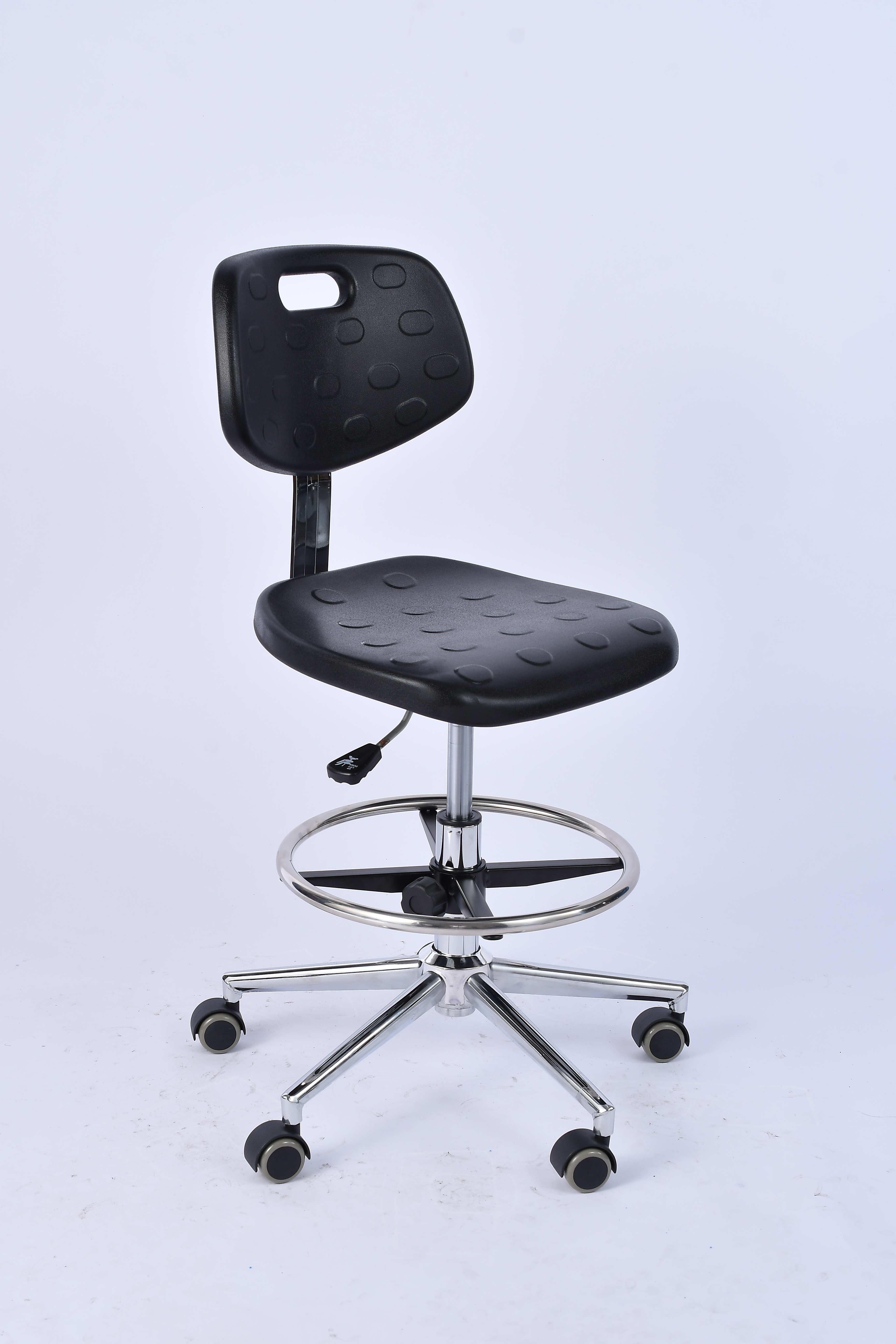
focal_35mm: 60
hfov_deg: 22.6
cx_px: 448
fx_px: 2240
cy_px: 672
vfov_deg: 33.4
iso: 125
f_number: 9
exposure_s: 1/125
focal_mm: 40
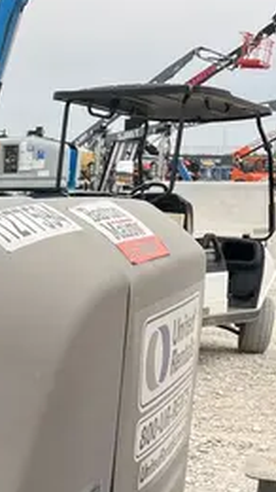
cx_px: -233
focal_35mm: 80
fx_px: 1042
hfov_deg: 13.4
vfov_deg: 25.7
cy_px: 438
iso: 50
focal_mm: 5.1
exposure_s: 1/649
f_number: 1.6
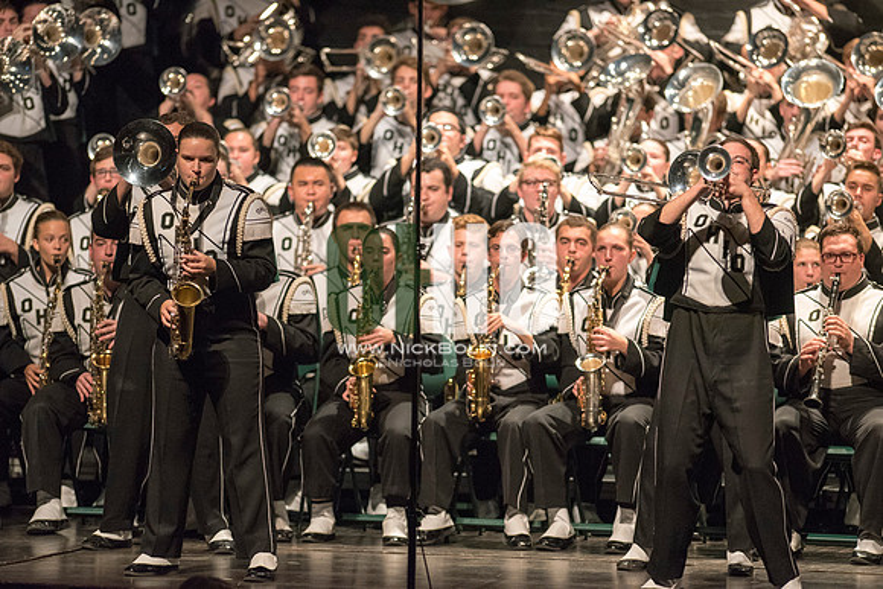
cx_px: 442
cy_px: 294
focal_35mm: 300
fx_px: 7360
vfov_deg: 4.6
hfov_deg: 6.9
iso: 4000
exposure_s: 1/500
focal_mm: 300
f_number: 2.8
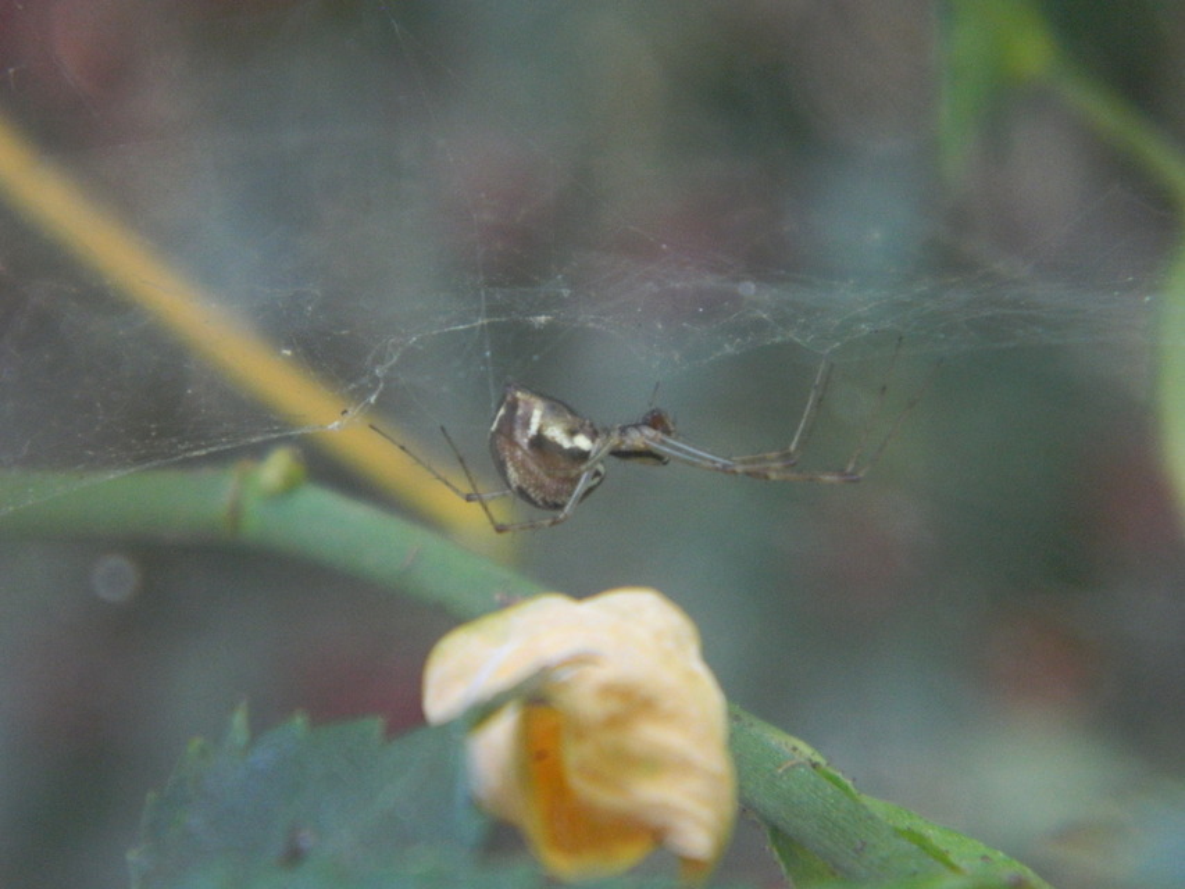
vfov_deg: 6.7
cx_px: 592
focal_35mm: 221
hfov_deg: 9.0
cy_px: 444
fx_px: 7566
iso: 400
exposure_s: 1/50
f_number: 5.4
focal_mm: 39.7
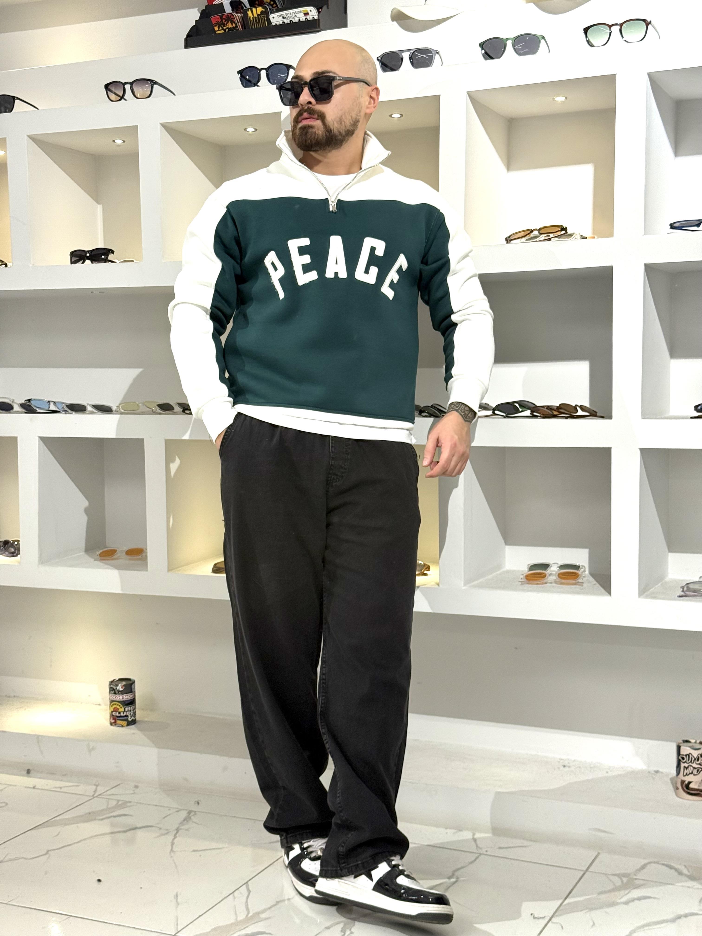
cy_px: 468
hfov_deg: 30.3
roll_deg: -0.1
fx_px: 1298
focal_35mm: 48
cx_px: 351
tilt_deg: -3.2
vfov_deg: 39.7
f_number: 1.78
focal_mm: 6.76
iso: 80
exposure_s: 1/100
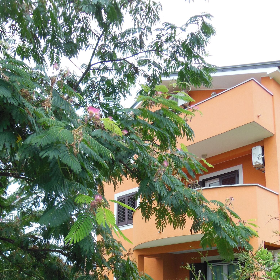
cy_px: 241
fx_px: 366
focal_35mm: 40
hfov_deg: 41.9
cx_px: 143
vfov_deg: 39.4
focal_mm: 4.5
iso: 125
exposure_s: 1/250
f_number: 3.5
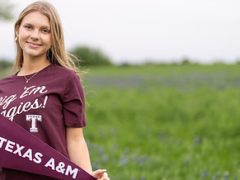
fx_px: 665
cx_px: 40
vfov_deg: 15.4
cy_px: 104
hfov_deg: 20.2
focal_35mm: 96
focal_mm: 50
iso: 250
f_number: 1.2
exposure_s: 1/1000
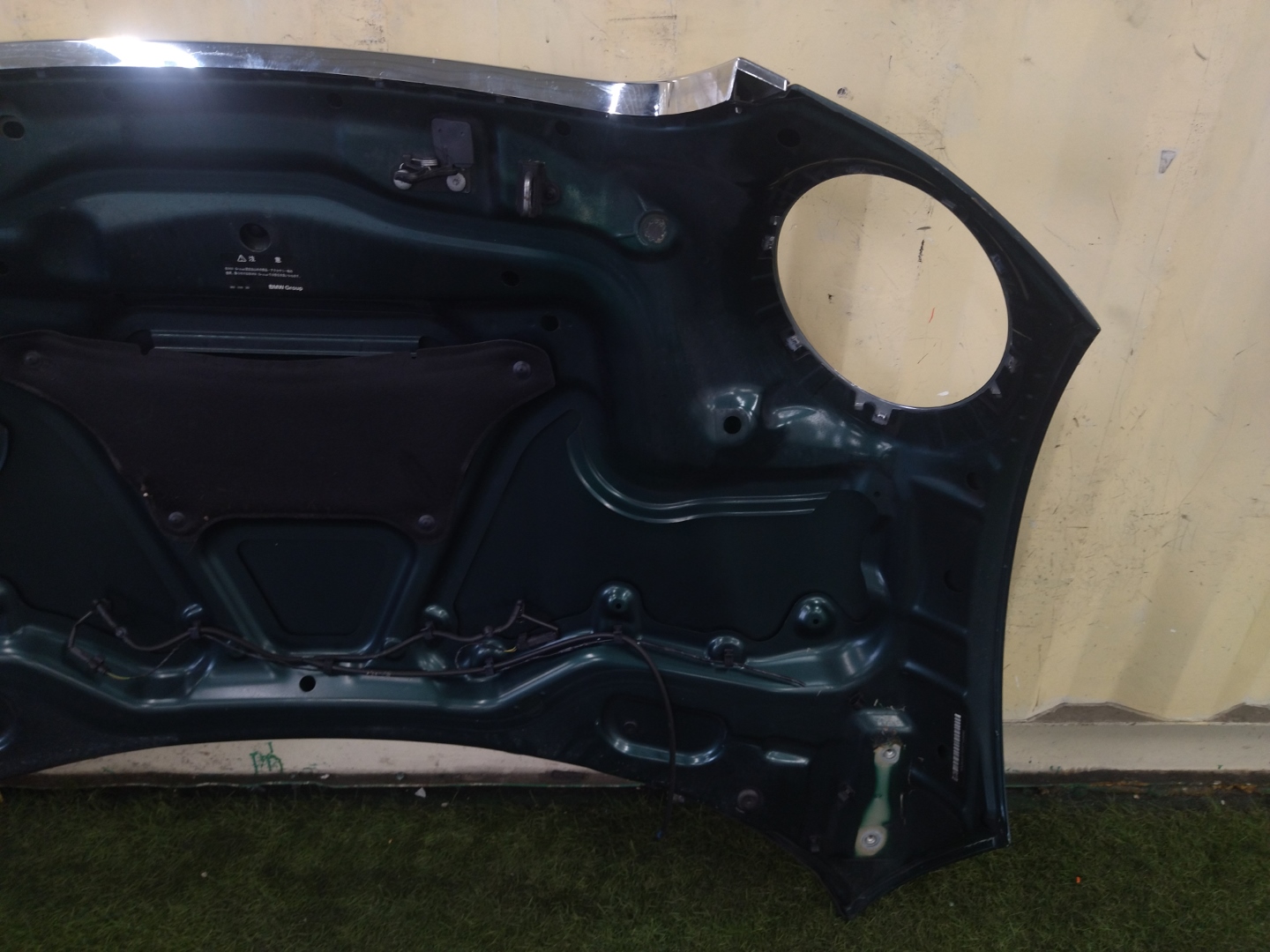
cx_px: 635
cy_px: 476
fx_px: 991
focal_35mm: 27
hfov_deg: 65.3
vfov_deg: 51.4
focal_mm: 4.74
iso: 103
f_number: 1.79
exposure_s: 1/33
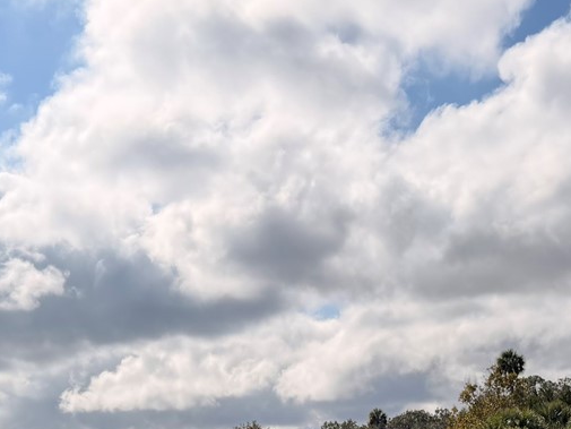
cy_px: 508
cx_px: 325
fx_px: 1254
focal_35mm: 76
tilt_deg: -0.1
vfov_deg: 18.4
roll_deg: +1.1
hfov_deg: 25.6
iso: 100
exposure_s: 1/6711
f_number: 1.78
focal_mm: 6.76
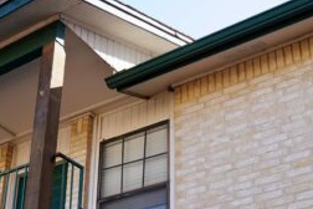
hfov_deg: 28.9
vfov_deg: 19.0
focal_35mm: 69
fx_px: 600
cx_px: 91
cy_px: 223
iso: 100
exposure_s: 1/125
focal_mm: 29
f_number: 5
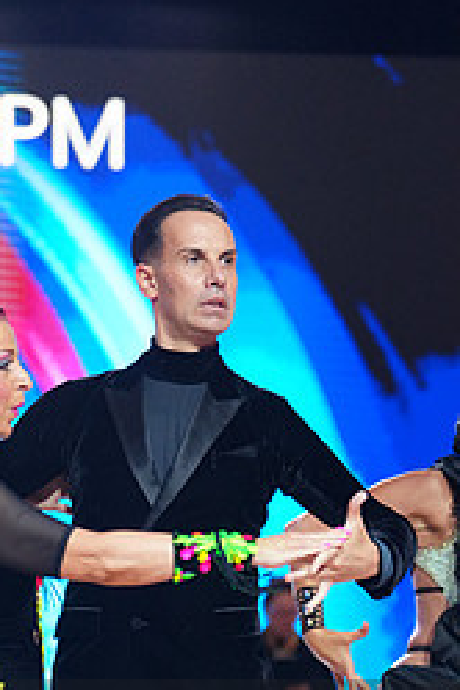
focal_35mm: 226
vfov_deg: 9.0
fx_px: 4331
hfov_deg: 6.1
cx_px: 109
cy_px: 773
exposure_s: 1/500
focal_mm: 97
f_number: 2.8
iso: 2000
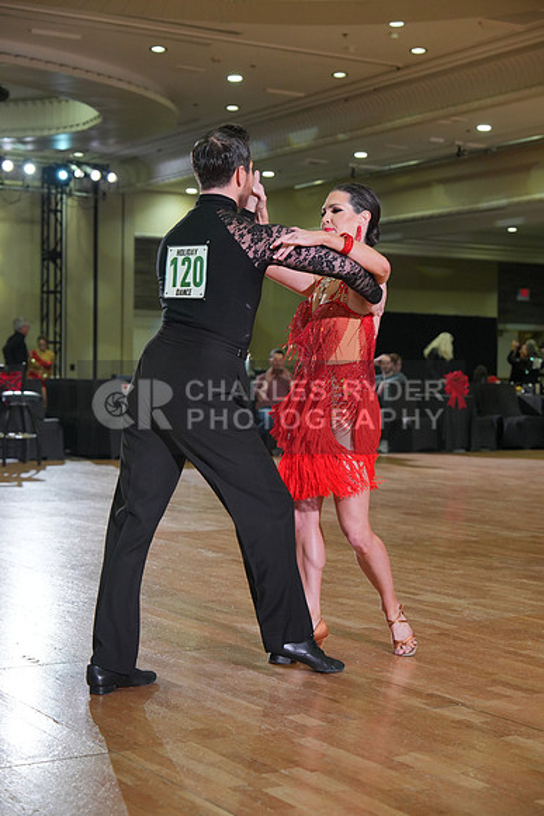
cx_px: 272
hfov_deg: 21.6
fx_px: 1427
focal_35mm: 63
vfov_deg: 31.9
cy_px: 408
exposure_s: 1/400
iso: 1600
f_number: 4
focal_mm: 63
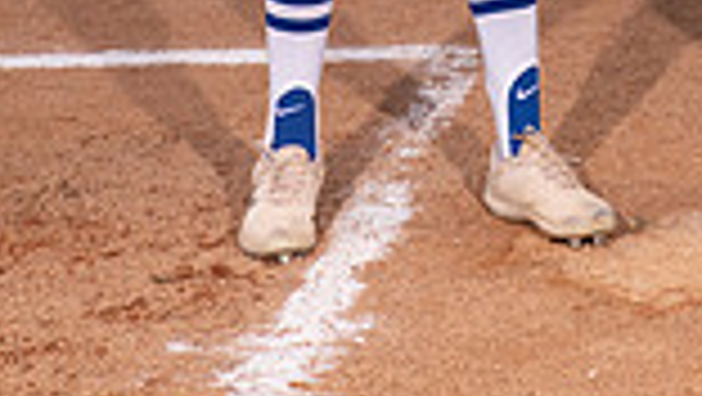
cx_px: 662
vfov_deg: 7.3
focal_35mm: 157
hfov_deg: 13.5
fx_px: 2924
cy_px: -540
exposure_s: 1/320
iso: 400
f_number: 6.3
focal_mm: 52
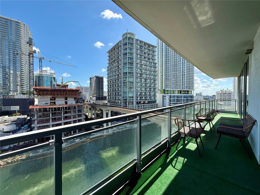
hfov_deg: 102.1
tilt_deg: -0.6
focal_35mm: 14
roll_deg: +0.7
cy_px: 98
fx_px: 105
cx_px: 130
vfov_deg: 85.7
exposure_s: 1/1285
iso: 64
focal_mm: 2.22
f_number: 2.2
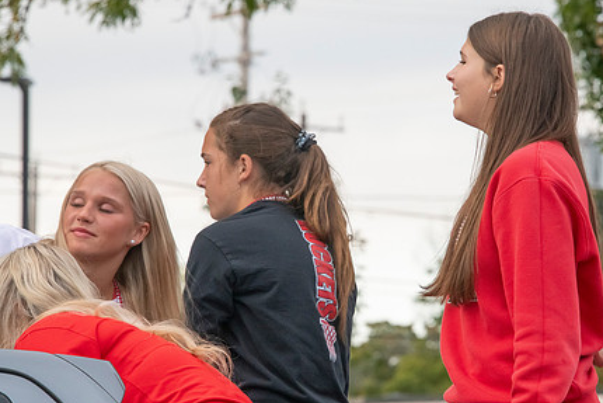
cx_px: 349
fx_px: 5194
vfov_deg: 4.4
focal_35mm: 310
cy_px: 231
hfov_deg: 6.6
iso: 3200
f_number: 11
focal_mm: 230
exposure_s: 1/800
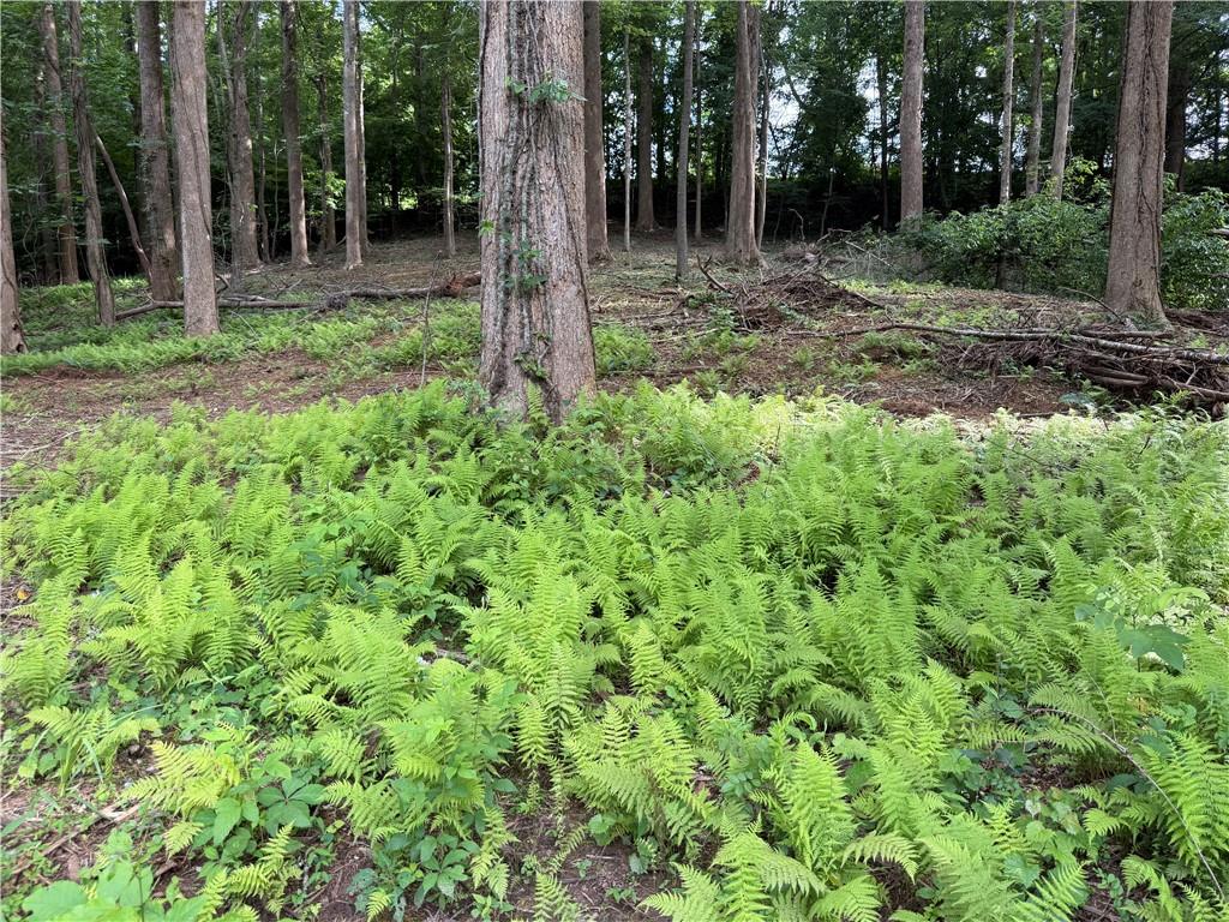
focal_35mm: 24
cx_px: 614
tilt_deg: -5.2
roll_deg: +0.8
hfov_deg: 71.6
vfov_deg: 56.8
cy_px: 461
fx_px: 852
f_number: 1.78
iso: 64
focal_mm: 6.76
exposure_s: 1/170
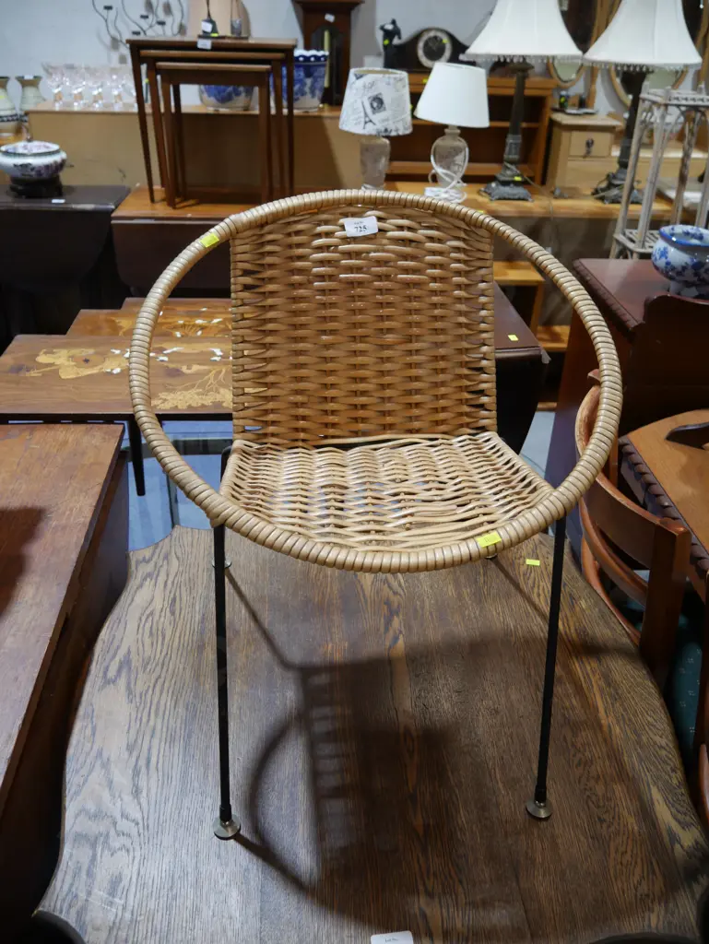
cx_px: 354
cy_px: 472
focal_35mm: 30
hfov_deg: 46.8
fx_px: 819
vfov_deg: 59.9
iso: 320
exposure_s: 1/60
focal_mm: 15
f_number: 3.6
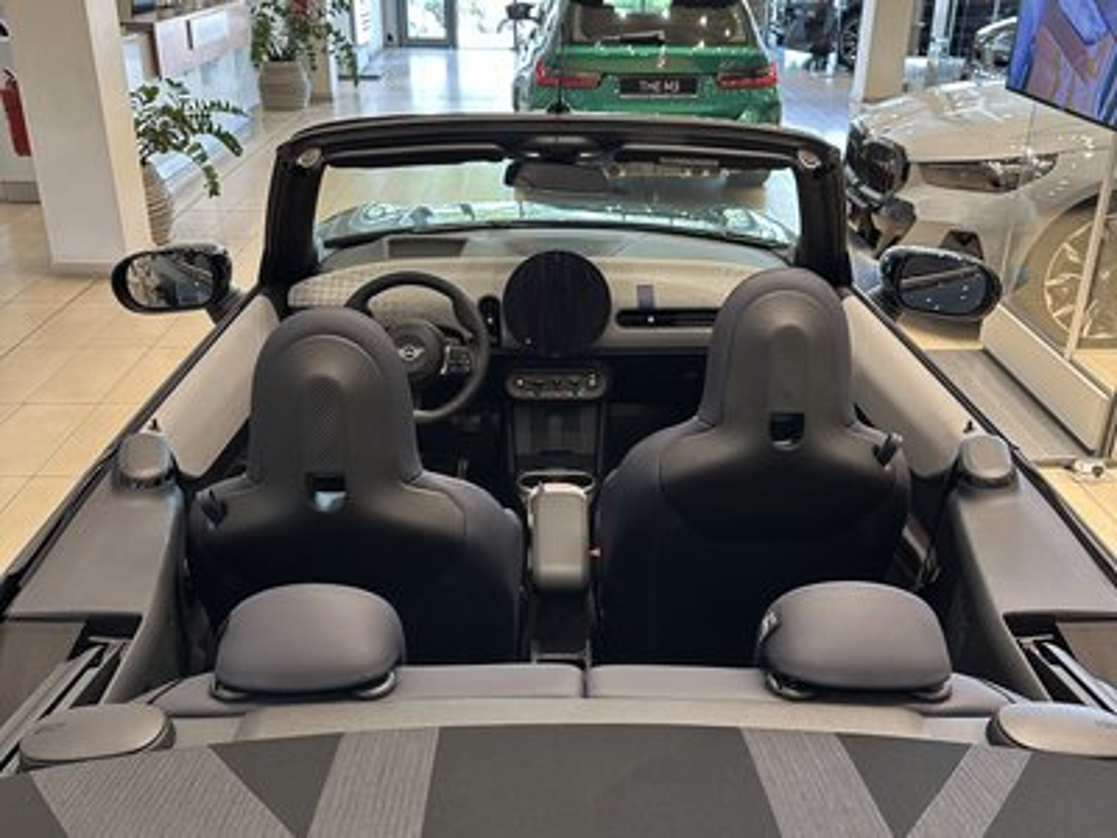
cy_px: 419
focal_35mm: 24
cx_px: 558
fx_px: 774
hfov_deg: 71.6
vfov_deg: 56.8
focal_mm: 6.86
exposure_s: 1/100
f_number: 1.78
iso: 200
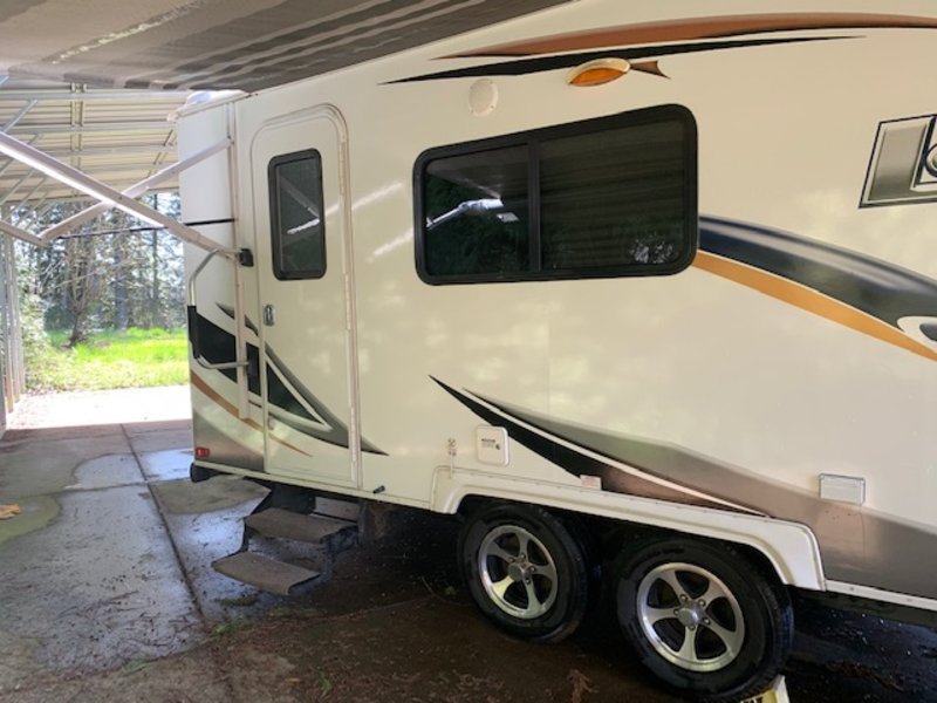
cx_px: 468
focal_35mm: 26
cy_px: 352
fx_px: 704
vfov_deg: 53.1
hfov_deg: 67.3
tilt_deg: -2.7
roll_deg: +1.8
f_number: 1.8
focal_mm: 4.25
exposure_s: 1/121
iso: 50
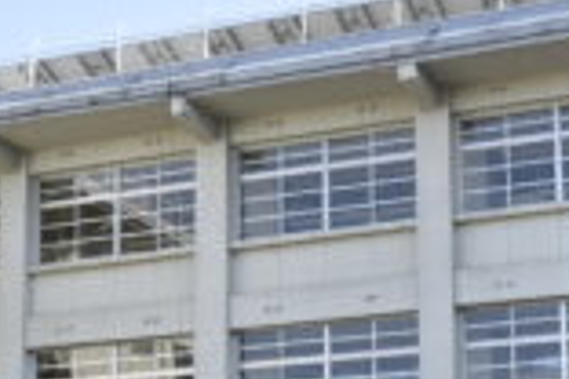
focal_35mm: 100
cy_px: 428
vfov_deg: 13.4
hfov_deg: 20.4
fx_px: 1580
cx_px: 361
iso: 100
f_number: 6.3
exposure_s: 1/160
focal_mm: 26
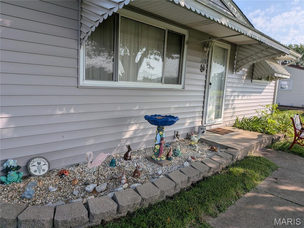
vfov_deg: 56.8
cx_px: 152
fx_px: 211
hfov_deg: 71.6
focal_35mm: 24
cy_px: 114
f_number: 1.7
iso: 26
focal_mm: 4.53
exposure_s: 1/1776
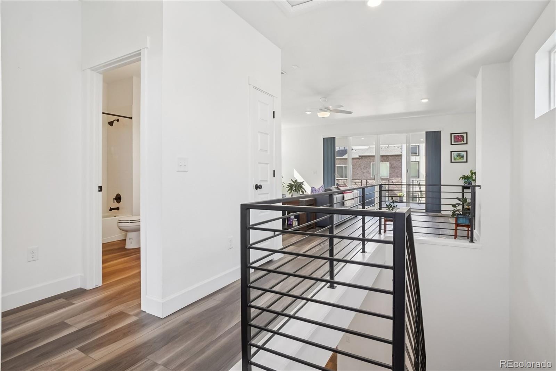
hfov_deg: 90.0
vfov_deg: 67.4
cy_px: 186
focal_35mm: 18
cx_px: 278
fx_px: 278
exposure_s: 1/30
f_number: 8
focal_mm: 12
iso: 320
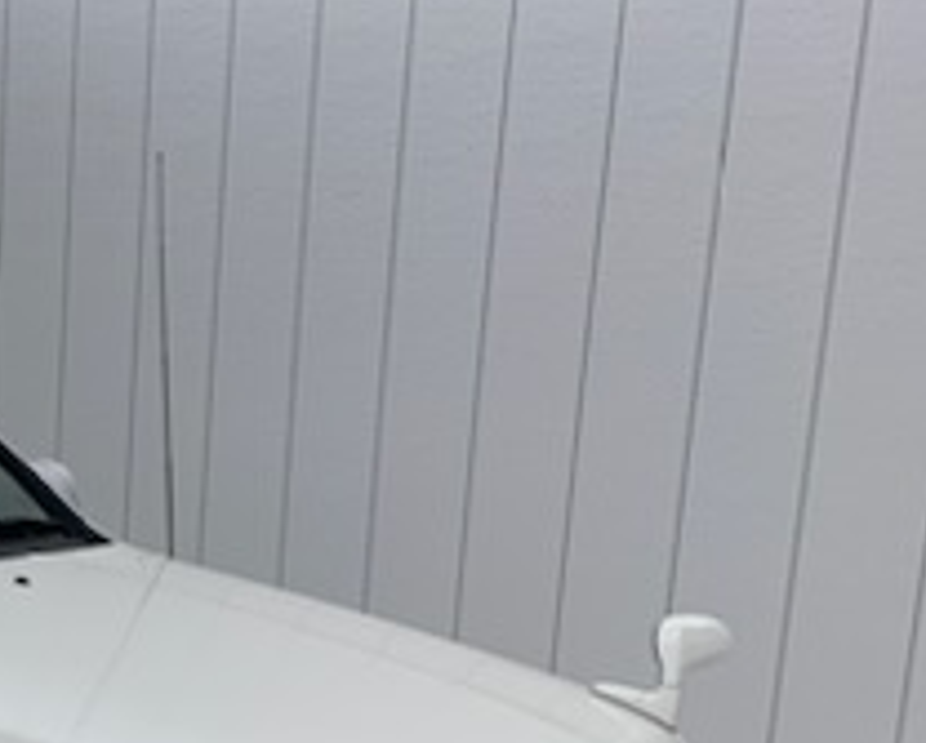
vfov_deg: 18.6
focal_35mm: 78
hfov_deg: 21.3
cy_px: 899
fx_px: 2141
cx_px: -387
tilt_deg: -15.6
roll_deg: +1.2
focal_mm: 4.25
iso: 40
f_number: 1.8
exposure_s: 1/121
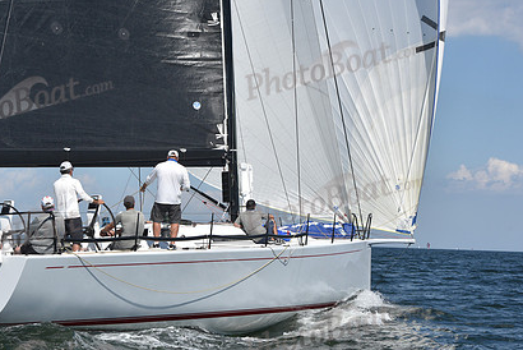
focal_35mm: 99
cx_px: 180
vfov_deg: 13.8
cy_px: 151
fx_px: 1439
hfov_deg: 20.5
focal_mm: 70
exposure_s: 1/1250
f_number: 10
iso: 320
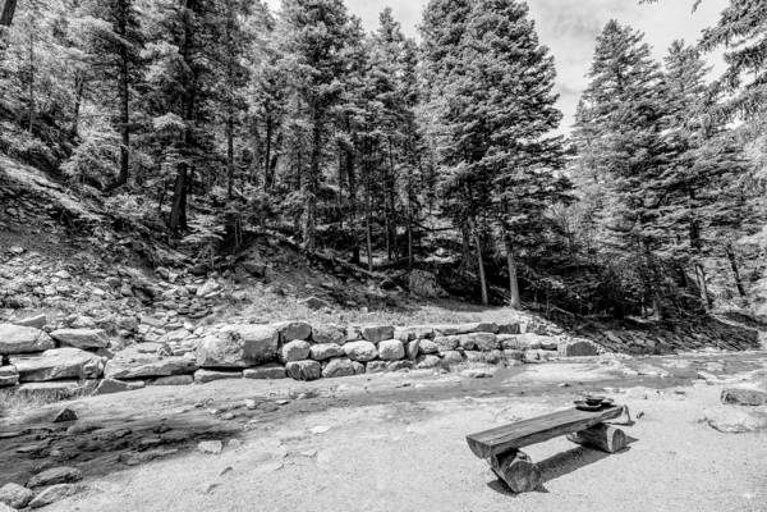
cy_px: 256
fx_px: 320
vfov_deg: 77.3
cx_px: 384
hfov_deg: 100.4
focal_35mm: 15
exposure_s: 1/40
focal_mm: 15
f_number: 16
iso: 100
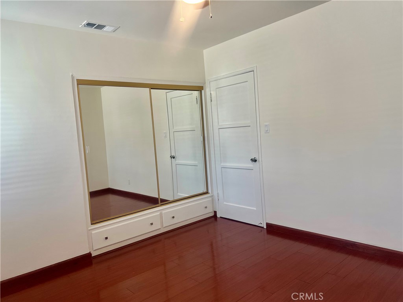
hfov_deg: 67.3
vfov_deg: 53.1
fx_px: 303
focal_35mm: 26
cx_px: 202
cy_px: 151
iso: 80
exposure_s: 1/120
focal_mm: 5.7
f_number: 1.5
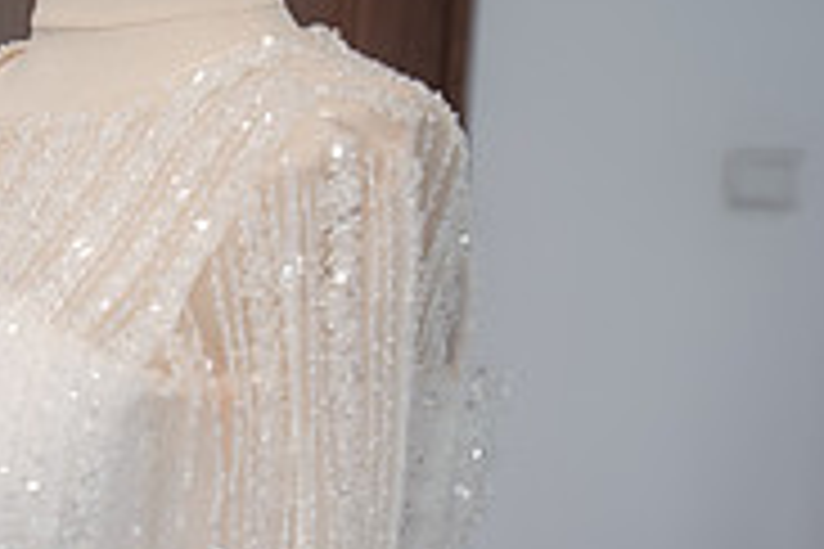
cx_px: -379
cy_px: 482
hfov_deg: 18.0
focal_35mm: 102
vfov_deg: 13.3
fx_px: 2334
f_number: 2.8
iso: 1250
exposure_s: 1/250
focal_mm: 30
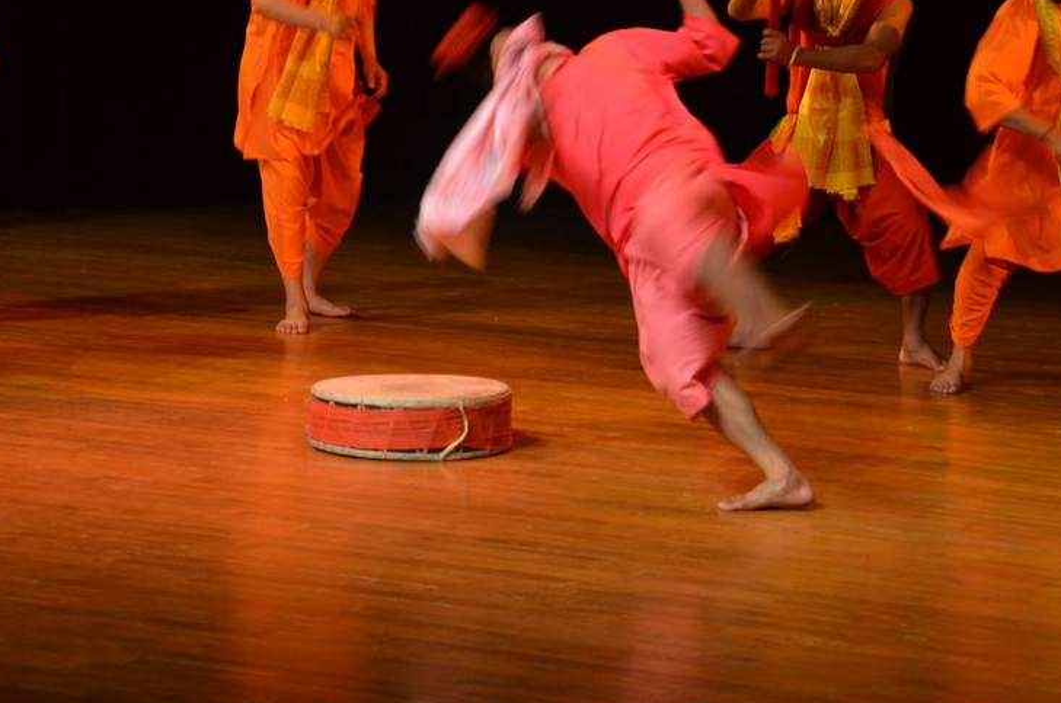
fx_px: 4236
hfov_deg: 14.3
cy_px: 245
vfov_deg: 9.5
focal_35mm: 144
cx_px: 528
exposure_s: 1/60
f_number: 5.3
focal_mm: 70
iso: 560
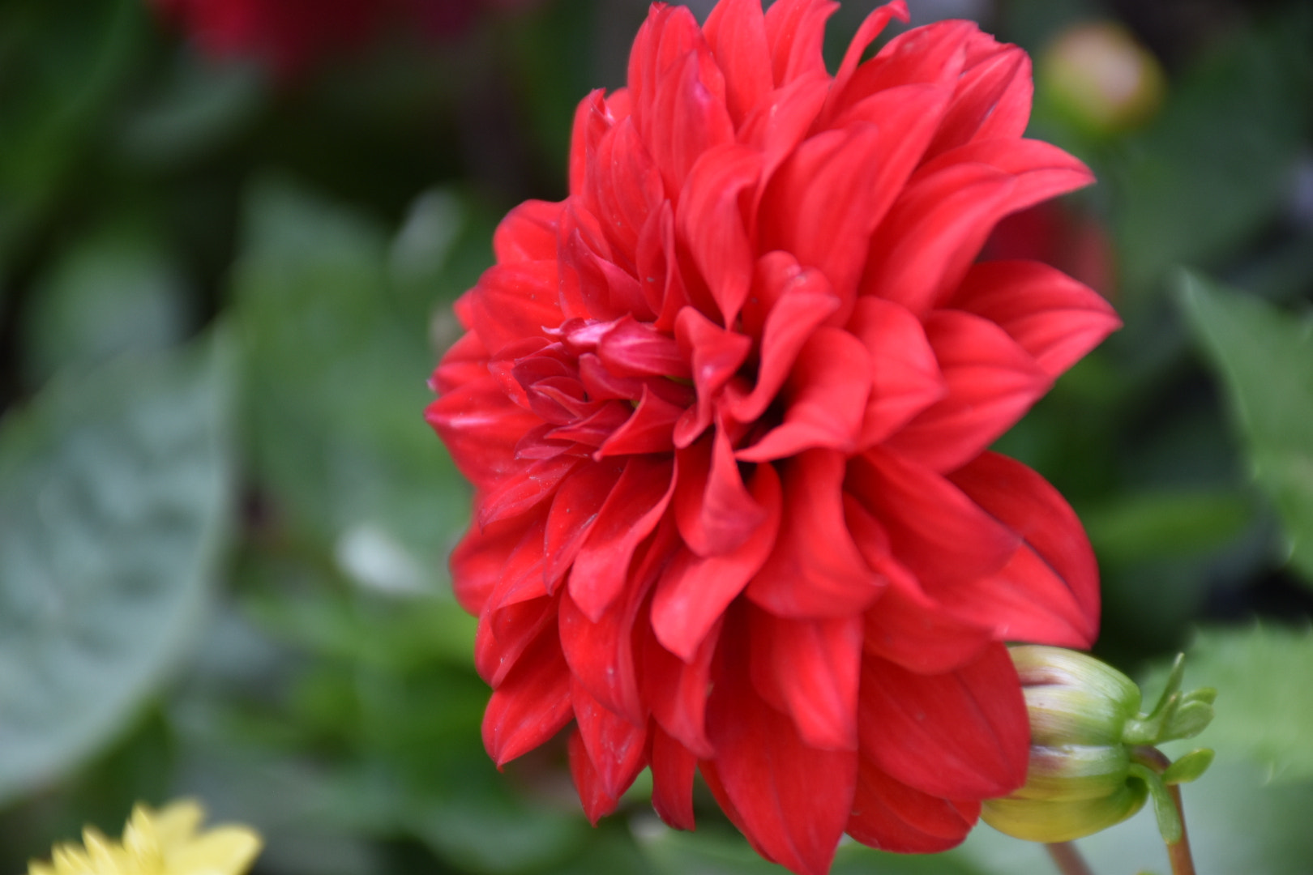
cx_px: 656
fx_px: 7659
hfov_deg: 9.8
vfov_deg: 6.5
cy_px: 438
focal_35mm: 210
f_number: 5.6
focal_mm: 140
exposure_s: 1/125
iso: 640
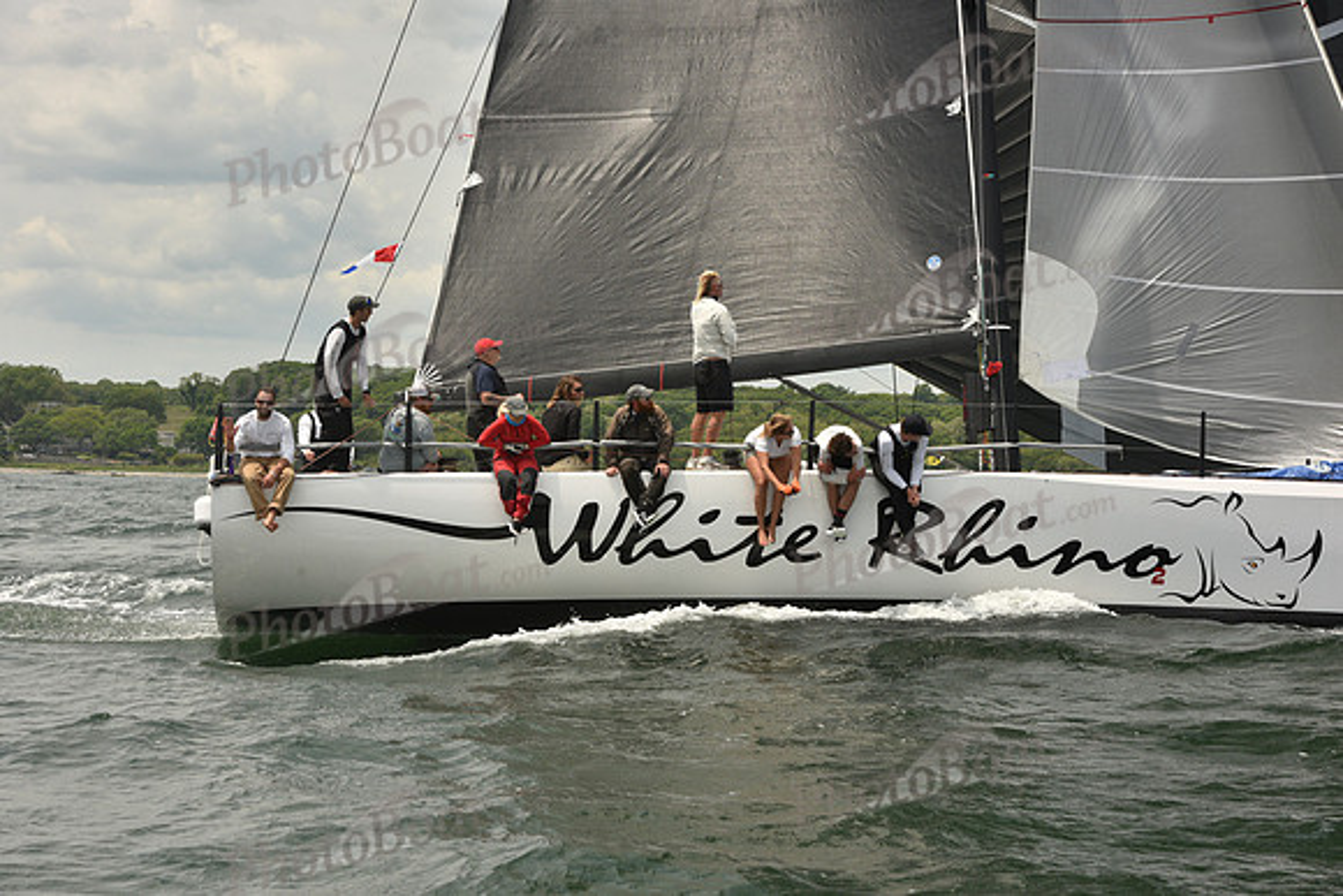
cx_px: 672
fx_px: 2612
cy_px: 448
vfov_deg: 19.5
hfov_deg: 28.8
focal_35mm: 70
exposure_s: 1/1000
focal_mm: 70
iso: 400
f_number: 11
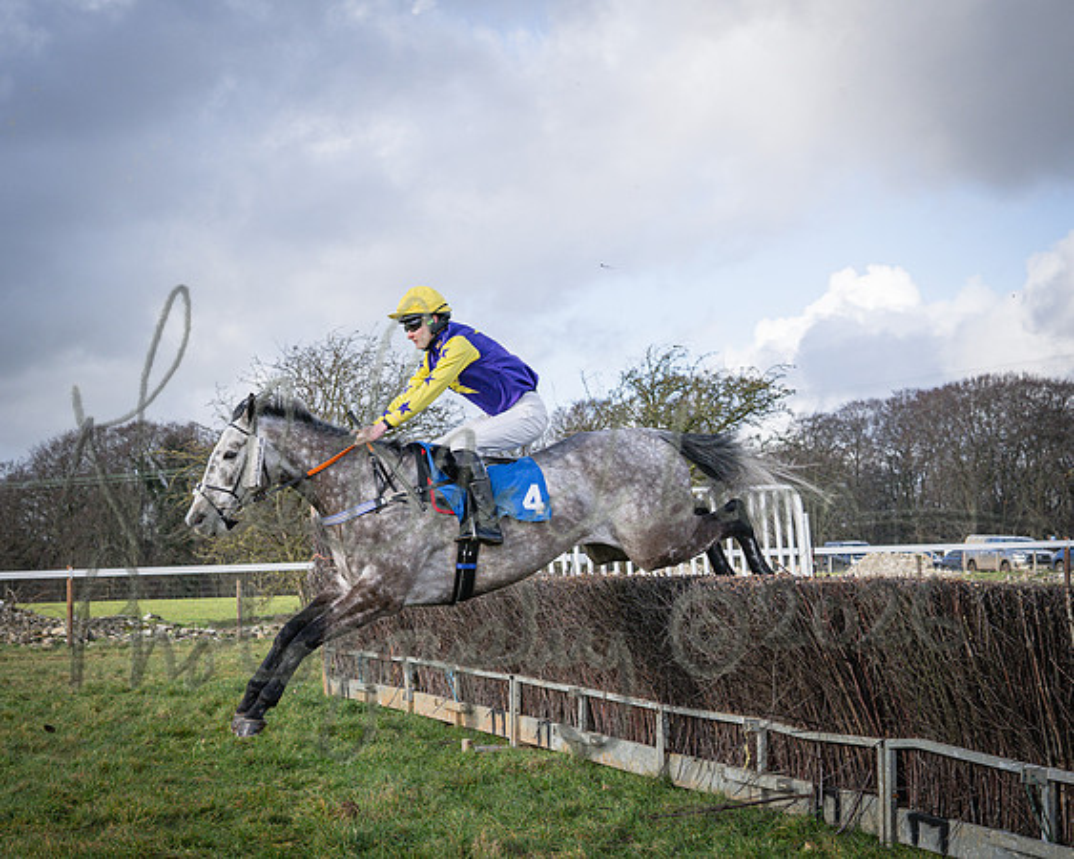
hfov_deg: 32.0
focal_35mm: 58
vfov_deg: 26.2
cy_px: 560
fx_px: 1838
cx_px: 265
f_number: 4
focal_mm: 35
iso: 400
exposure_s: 1/1600
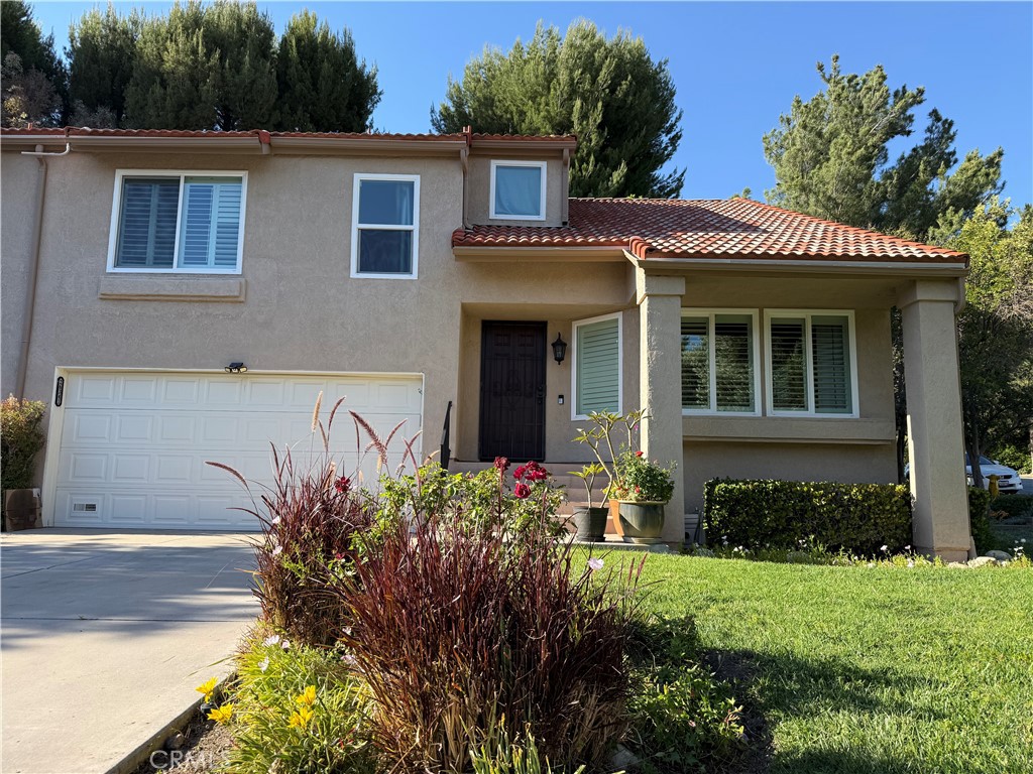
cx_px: 516
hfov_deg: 71.6
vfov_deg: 56.8
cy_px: 387
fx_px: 716
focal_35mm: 24
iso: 80
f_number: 1.78
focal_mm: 6.76
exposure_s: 1/1522
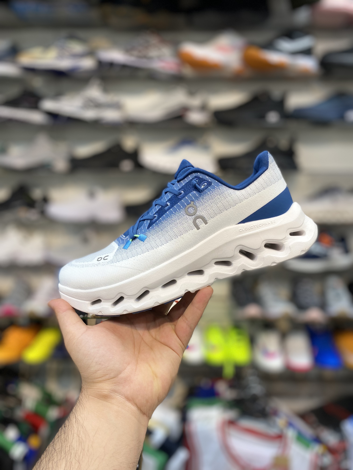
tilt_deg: -8.9
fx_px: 354
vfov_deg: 67.3
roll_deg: -1.2
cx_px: 176
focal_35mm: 26
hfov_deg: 53.1
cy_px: 235
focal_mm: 4.25
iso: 32
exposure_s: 1/114
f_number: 1.8
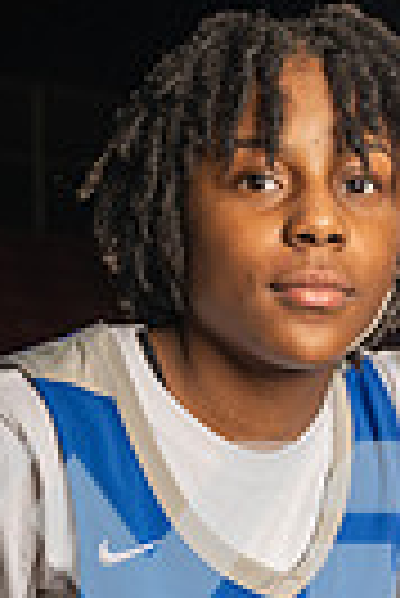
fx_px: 2759
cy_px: 899
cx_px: 265
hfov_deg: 8.3
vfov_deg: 11.8
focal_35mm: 166
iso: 320
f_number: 5
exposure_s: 1/250
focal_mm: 49
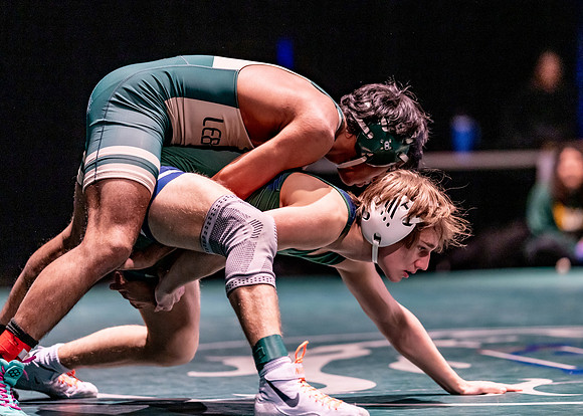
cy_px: 191
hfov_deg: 13.0
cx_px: 338
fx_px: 2549
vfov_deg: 9.3
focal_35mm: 154
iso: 2000
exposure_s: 1/800
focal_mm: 135
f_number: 1.8
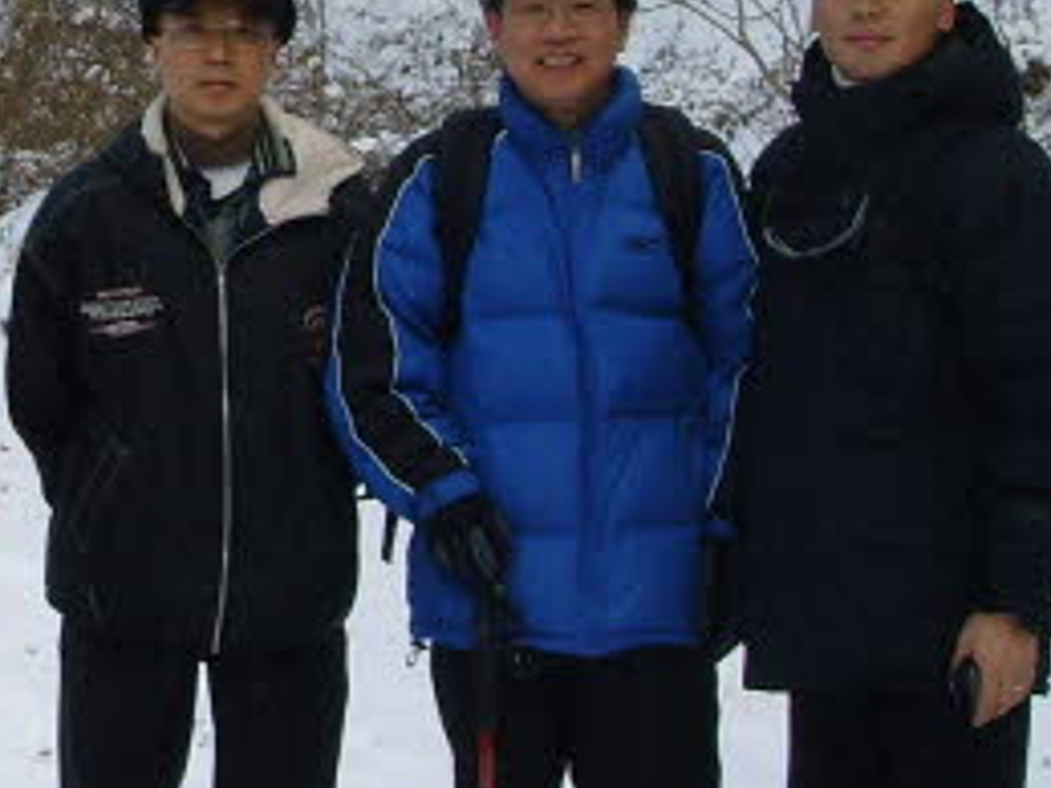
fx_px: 3884
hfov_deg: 15.1
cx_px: -69
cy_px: 28
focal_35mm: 128
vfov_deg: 11.5
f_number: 6.3
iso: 50
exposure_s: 1/125
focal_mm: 6.6
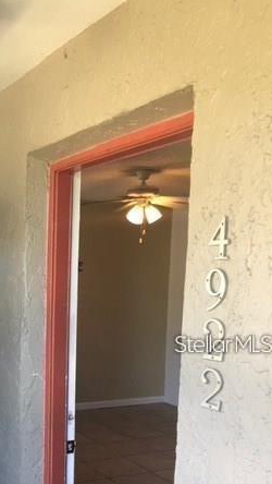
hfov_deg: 26.1
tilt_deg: -6.1
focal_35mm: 44
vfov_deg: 45.3
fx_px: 564
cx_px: 16
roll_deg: -0.8
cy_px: 343
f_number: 1.8
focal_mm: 4
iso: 32
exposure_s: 1/30
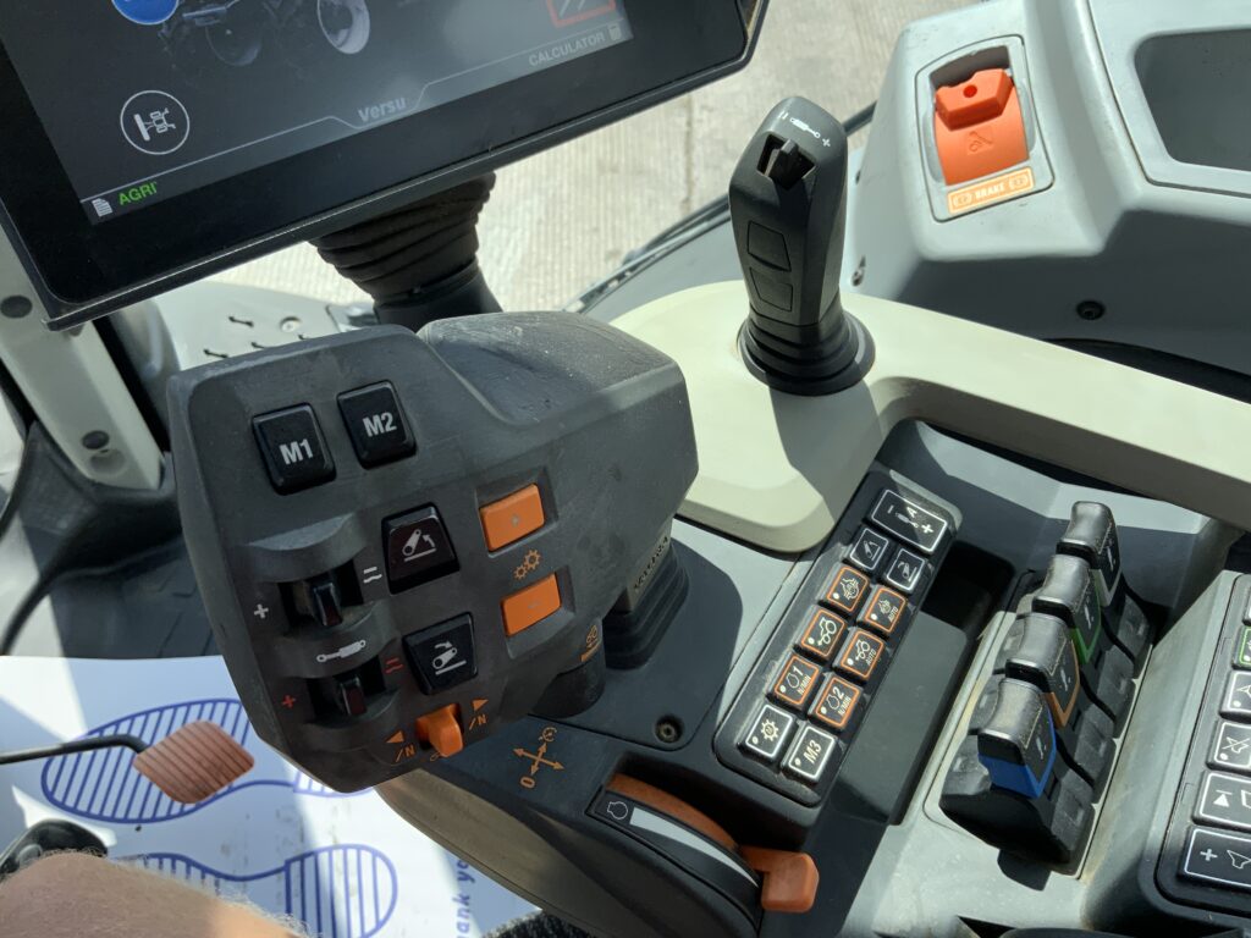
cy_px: 469
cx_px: 626
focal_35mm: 29
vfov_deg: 48.2
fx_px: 1048
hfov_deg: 61.7
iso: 16
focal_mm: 3
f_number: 1.8
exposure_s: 1/770
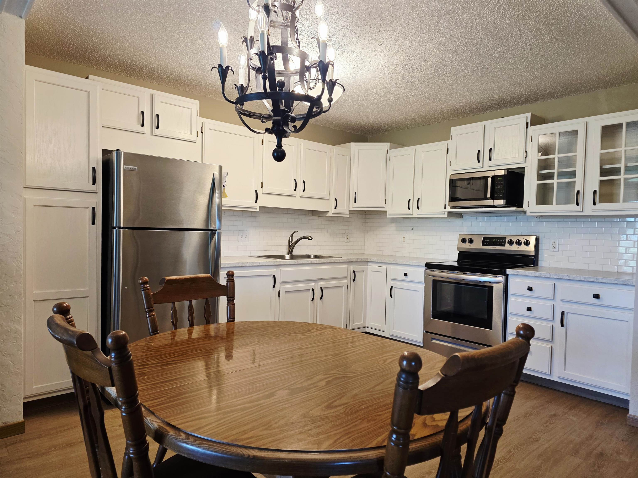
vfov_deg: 58.9
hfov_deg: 73.9
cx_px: 319
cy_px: 239
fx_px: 424
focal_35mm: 23
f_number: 1.7
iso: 200
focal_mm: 6.3
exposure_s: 1/120
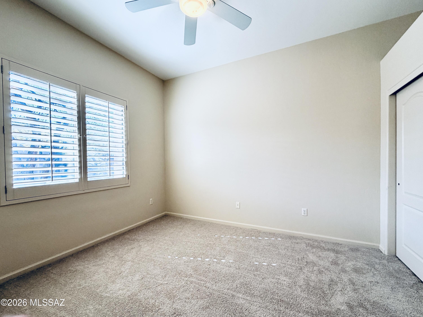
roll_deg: +1.8
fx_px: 171
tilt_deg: +0.6
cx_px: 212
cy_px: 158
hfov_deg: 102.1
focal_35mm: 14
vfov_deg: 85.7
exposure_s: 1/120
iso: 100
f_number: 2.2
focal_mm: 2.22
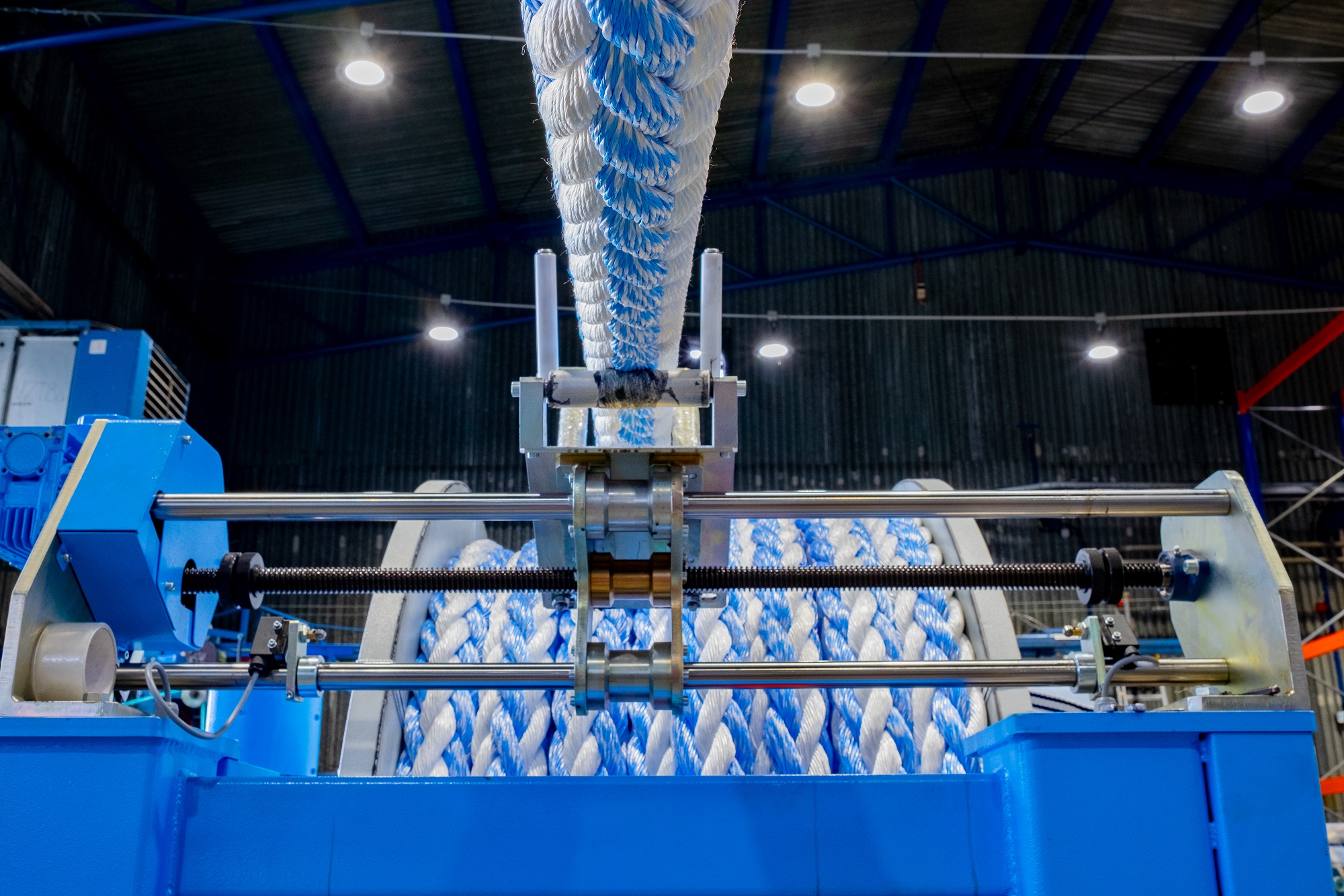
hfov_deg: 54.4
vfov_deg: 37.8
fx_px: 1306
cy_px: 448
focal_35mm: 35
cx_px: 672
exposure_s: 1/8
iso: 800
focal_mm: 23
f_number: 10
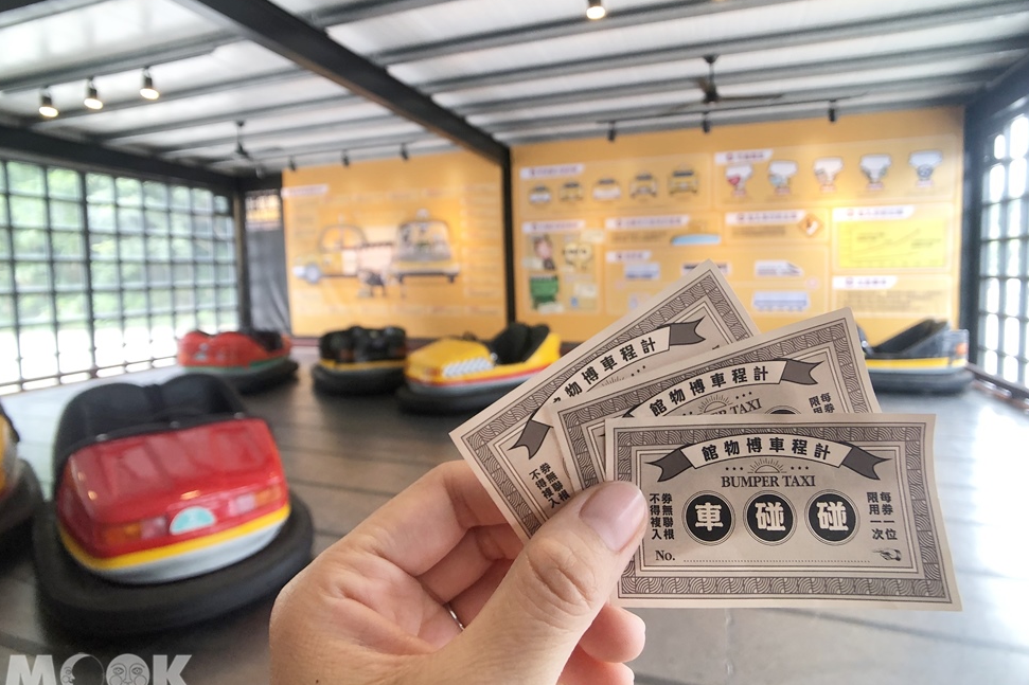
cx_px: 522
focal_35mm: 30
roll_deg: +1.2
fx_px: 857
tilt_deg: -4.6
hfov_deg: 61.9
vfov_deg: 43.6
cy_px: 313
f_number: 1.8
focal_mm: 3.99
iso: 25
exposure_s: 1/30
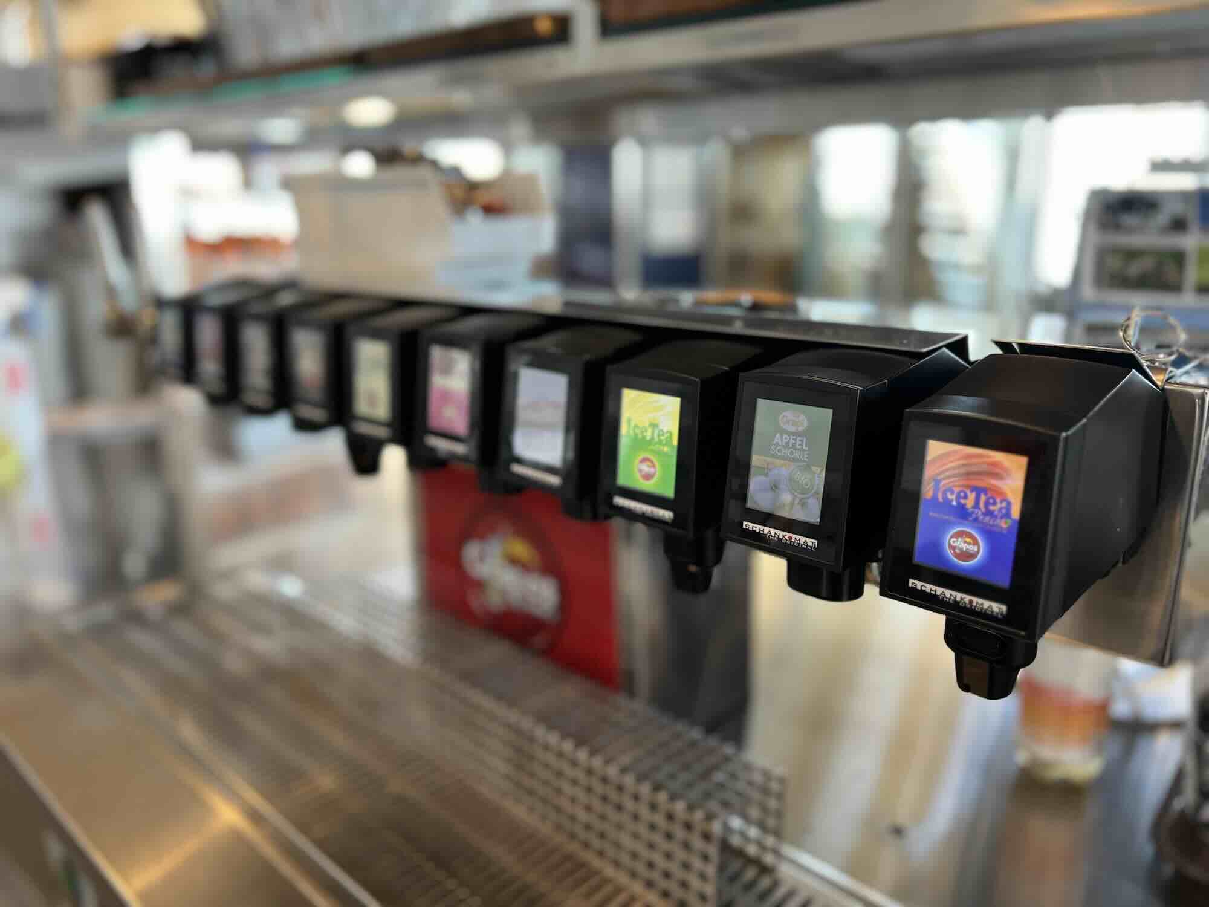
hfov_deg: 67.3
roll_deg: +0.4
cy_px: 454
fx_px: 908
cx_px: 604
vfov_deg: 53.1
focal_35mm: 26
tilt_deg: -16.0
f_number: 1.5
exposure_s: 1/110
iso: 125
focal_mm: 5.7
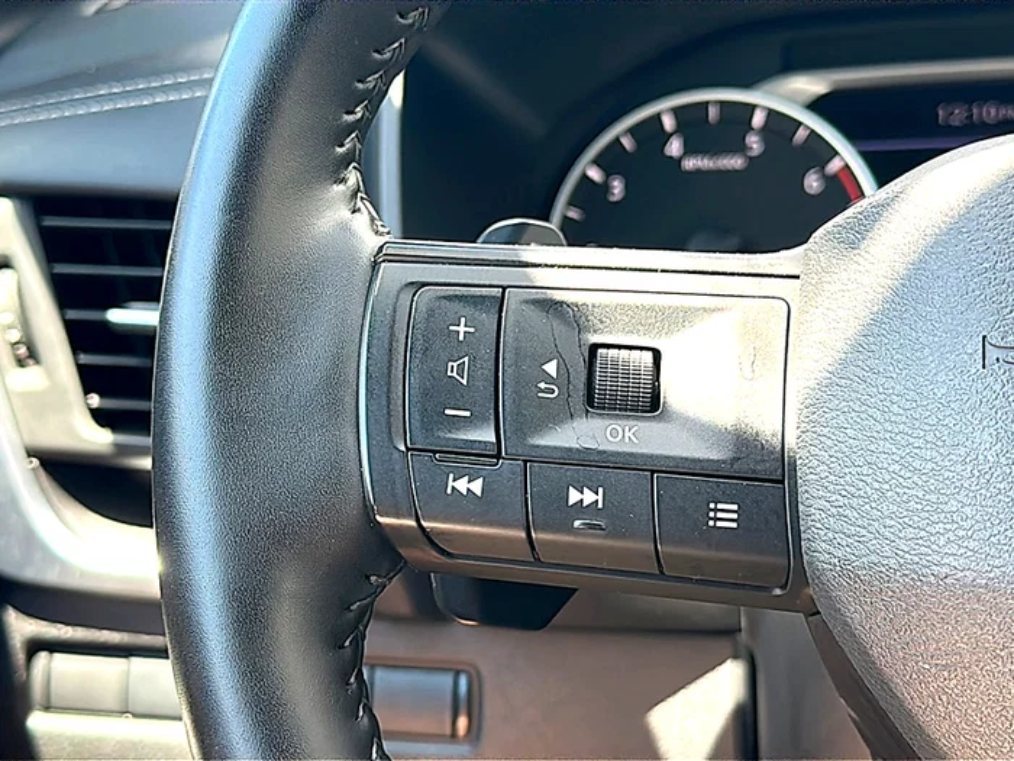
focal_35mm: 45
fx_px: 1318
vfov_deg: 32.2
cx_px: 507
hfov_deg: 42.1
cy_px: 380
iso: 100
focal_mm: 6.86
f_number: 1.78
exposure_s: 1/224
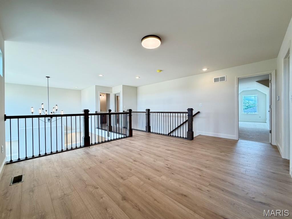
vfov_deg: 85.7
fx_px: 118
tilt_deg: -0.4
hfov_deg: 102.1
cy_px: 110
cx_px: 146
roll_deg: +0.9
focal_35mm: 14
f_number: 2.2
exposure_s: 1/120
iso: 250
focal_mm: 2.22
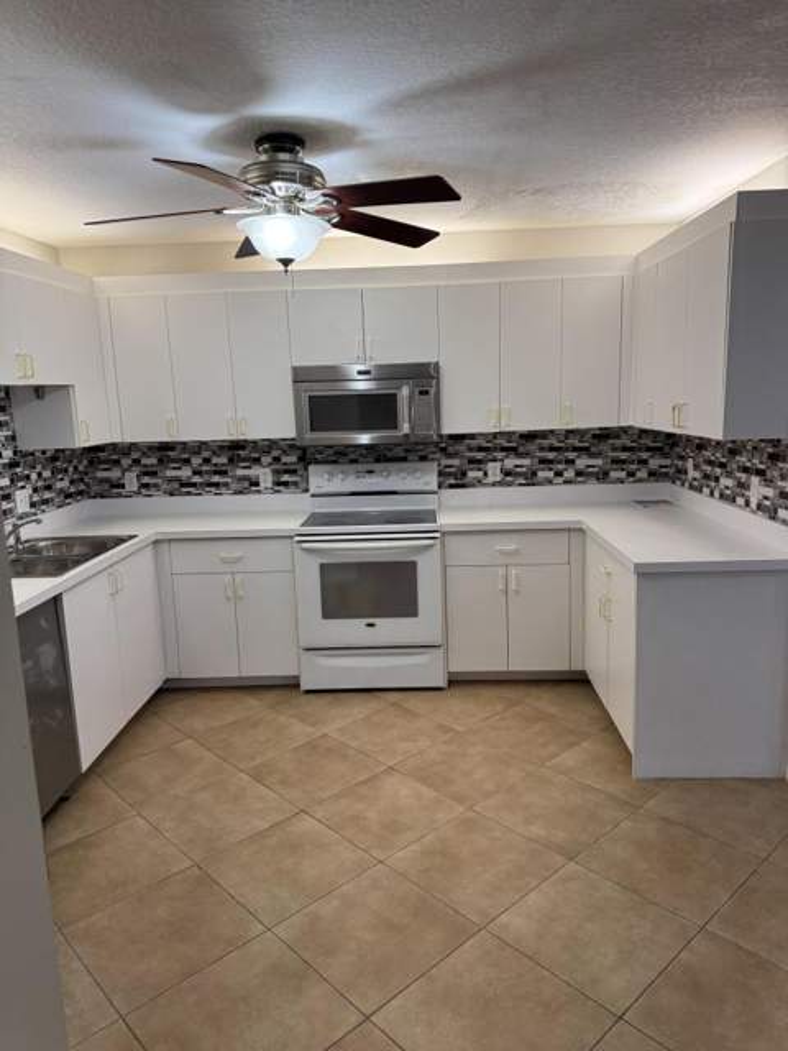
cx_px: 394
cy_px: 526
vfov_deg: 71.6
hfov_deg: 56.8
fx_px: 728
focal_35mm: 24
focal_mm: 6.76
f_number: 1.78
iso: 160
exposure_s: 1/120
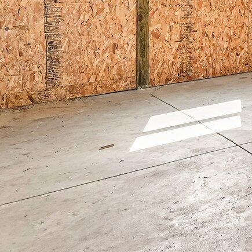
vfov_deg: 27.7
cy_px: -32
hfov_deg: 19.0
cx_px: 501
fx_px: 461
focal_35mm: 56
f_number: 4.8
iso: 400
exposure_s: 1/20
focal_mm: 14
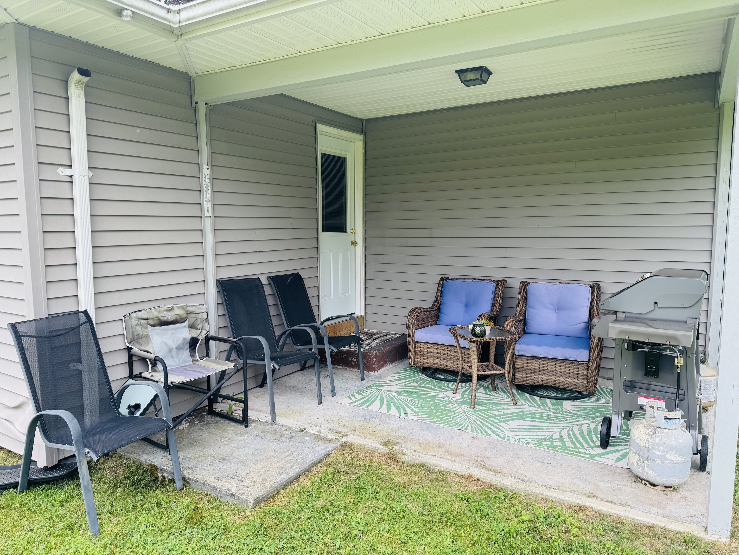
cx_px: 370
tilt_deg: -7.0
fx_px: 512
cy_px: 278
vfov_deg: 56.8
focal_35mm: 24
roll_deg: -0.8
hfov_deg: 71.6
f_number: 1.78
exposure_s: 1/651
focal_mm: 6.76
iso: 80
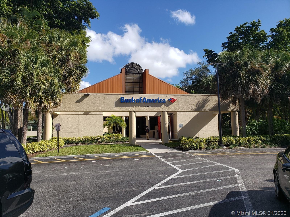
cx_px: 145
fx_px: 218
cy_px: 108
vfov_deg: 53.1
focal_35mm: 26
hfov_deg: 67.3
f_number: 2.4
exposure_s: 1/1553
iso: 50
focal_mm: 4.3
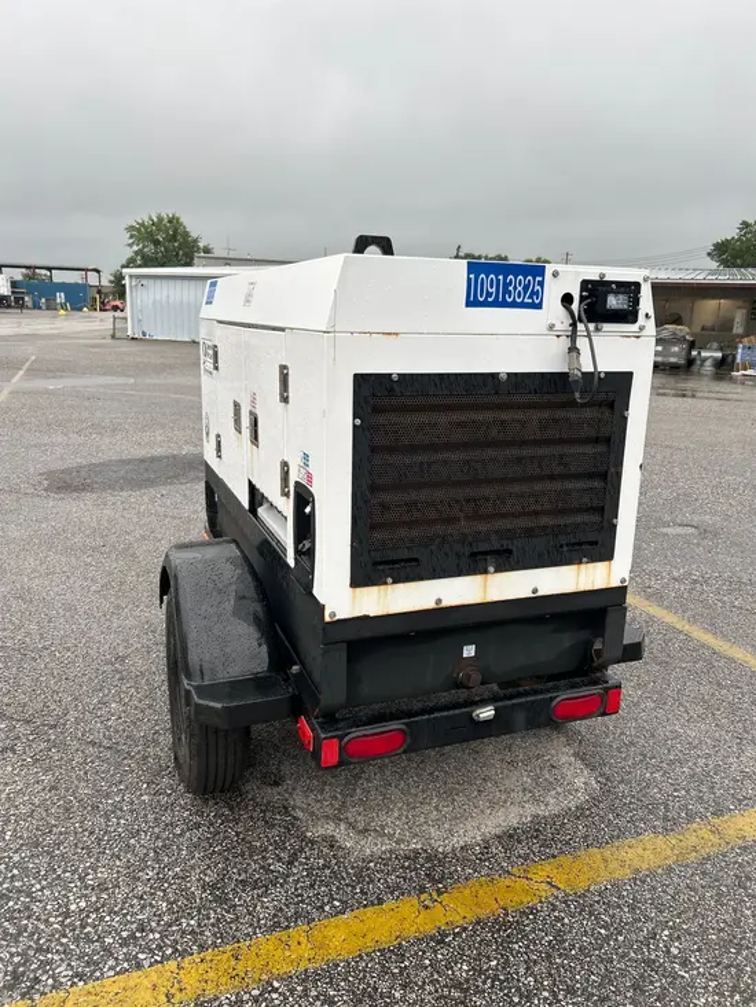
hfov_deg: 53.1
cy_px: 504
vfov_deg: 67.3
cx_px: 378
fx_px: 757
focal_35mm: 26
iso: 50
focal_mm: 5.7
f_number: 1.5
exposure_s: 1/448
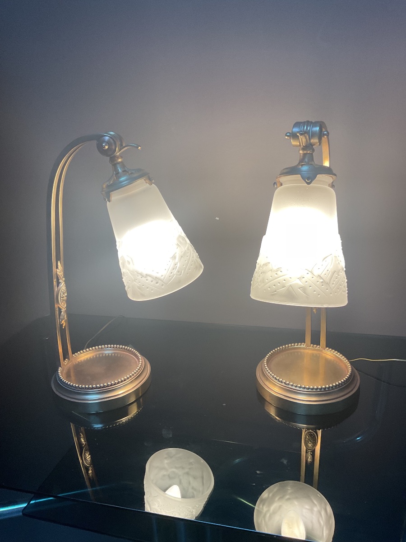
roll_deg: +2.3
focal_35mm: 29
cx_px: 203
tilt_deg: -18.9
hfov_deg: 48.2
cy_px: 271
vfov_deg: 61.7
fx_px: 454
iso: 64
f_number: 1.8
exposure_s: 1/120
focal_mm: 3
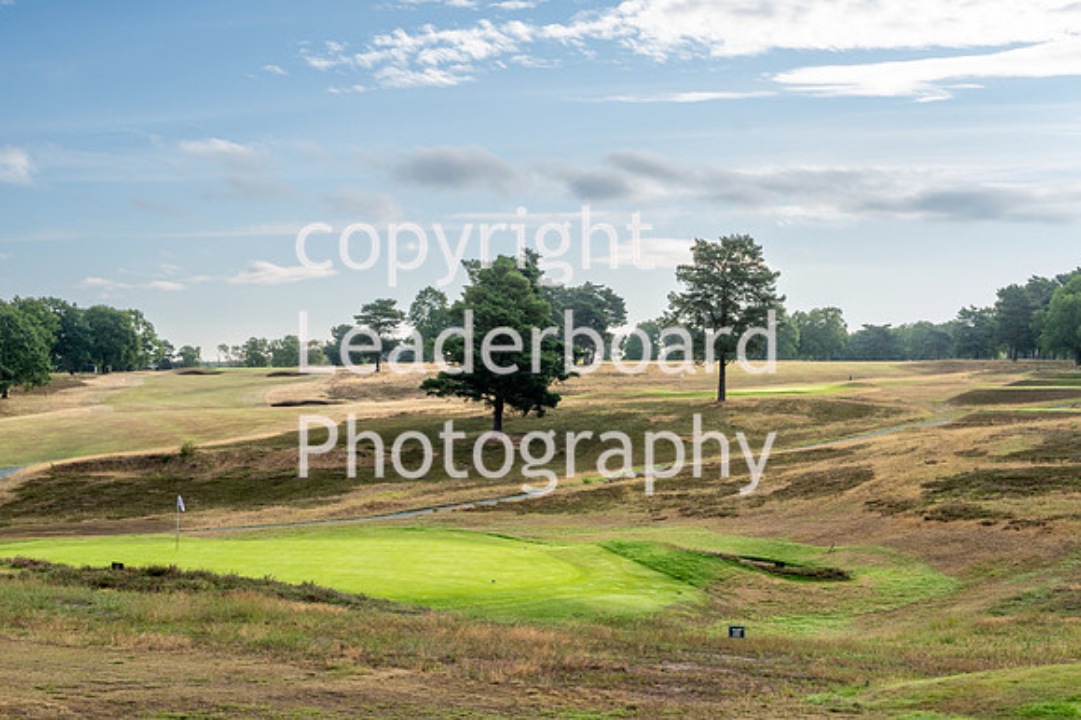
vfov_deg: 21.5
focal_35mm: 63
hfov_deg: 31.9
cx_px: 540
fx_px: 1891
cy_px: 360
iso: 250
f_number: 8
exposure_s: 1/500
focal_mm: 42
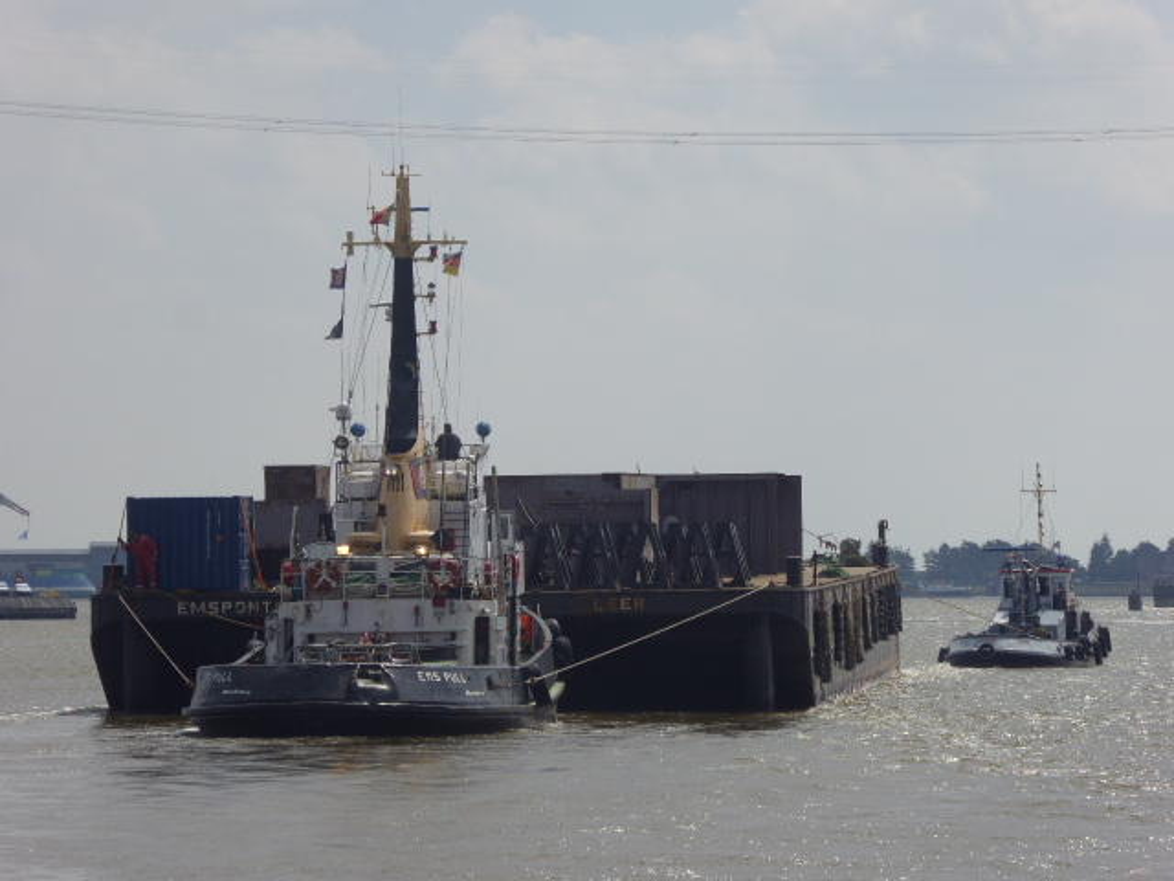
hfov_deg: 11.5
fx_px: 5833
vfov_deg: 8.6
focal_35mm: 172
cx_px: 587
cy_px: 440
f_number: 5.6
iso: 100
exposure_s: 1/800
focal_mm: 30.9
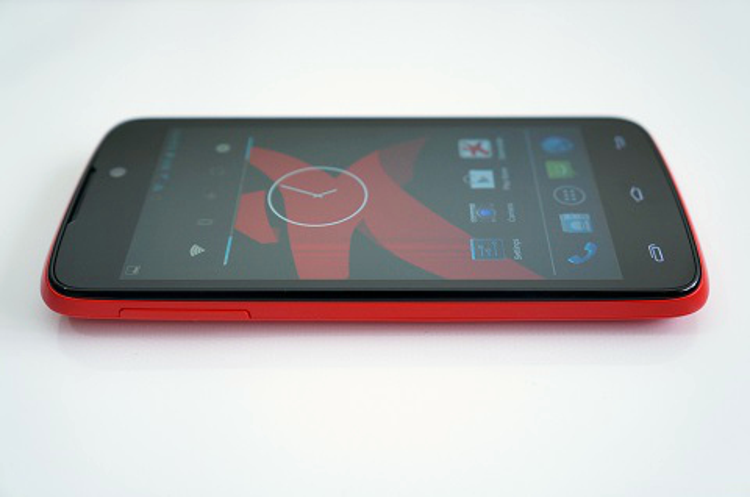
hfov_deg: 46.5
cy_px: 248
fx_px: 873
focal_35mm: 42
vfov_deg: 31.8
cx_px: 375
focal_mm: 28
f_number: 4
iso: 800
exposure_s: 1/50
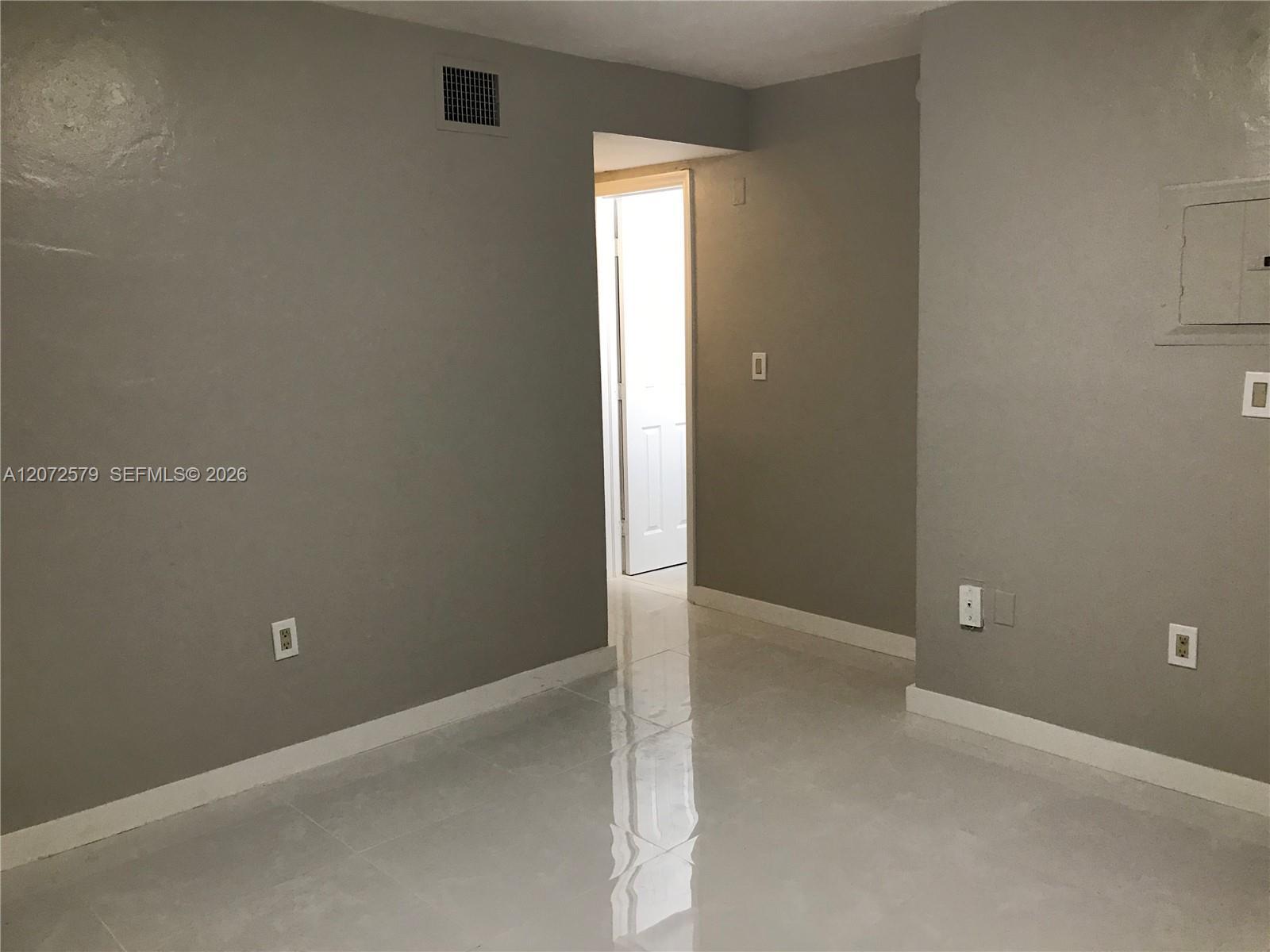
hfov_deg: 63.4
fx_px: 1027
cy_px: 476
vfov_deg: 49.7
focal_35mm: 28
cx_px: 635
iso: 40
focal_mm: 3.99
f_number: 1.8
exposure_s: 1/24
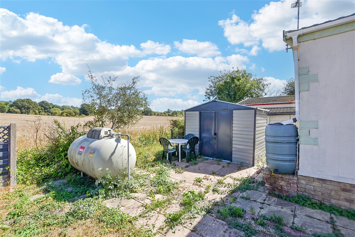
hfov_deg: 100.4
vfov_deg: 77.3
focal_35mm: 15
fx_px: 148
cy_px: 118
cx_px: 178
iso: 320
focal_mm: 10
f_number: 8
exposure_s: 1/1000
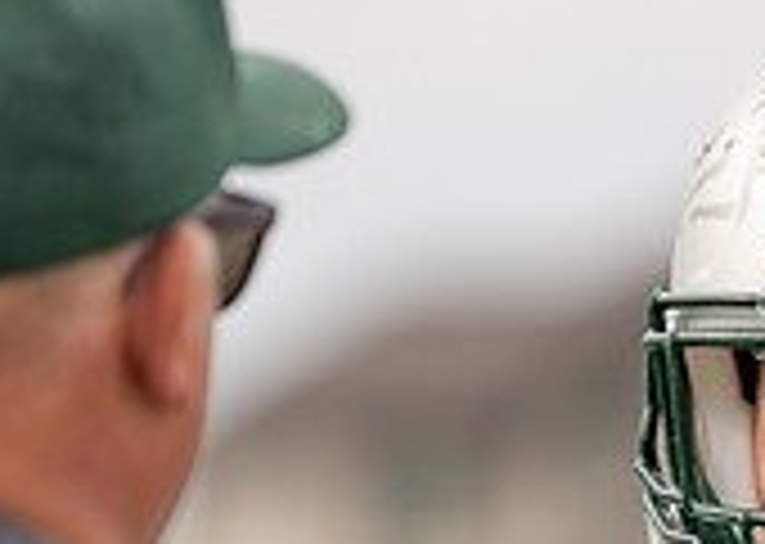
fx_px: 21571
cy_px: 860
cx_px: 1066
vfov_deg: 1.4
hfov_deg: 2.0
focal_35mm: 994
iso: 100
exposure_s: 1/1250
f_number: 2.8
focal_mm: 200
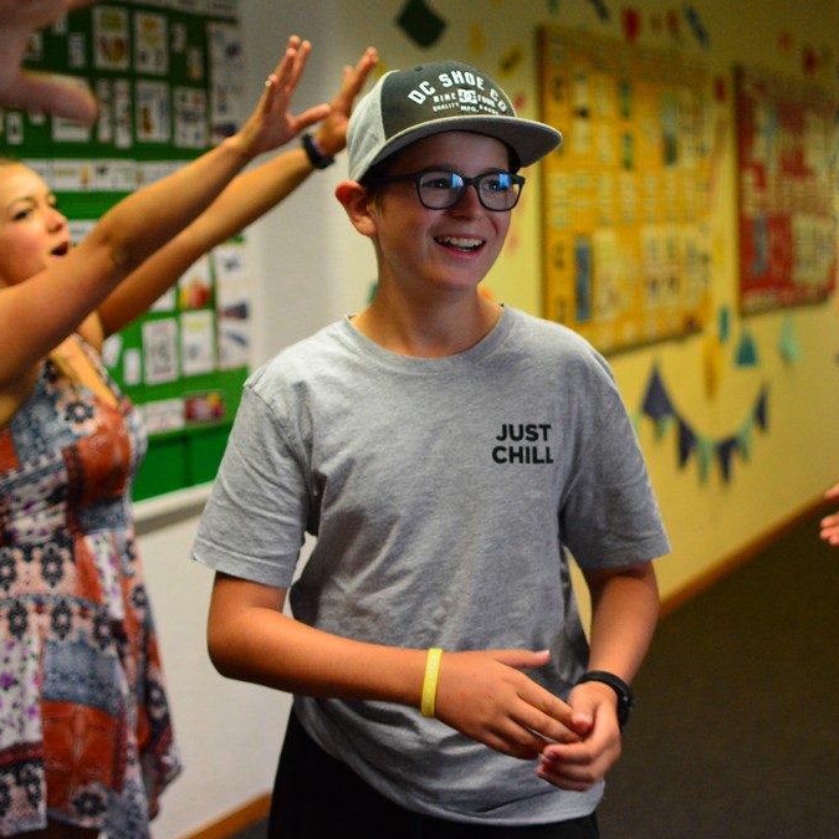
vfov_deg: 25.5
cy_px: 421
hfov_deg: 25.5
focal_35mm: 68
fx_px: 1855
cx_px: 465
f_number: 2
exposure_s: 1/400
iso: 1600
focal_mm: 35
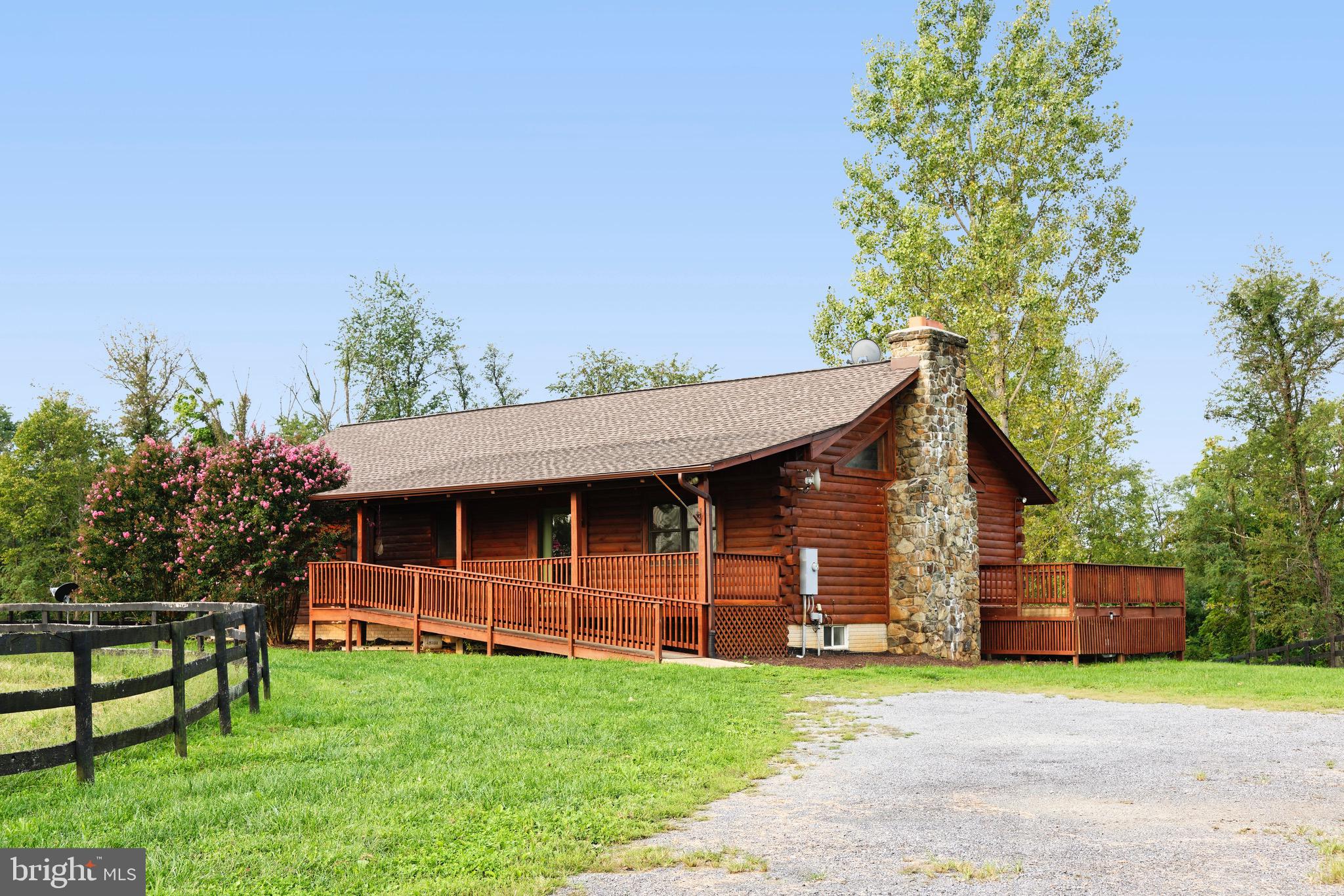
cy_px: 448
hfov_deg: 48.5
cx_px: 672
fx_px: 1493
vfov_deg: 33.4
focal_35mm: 40
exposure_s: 1/125
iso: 320
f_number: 8
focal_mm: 40
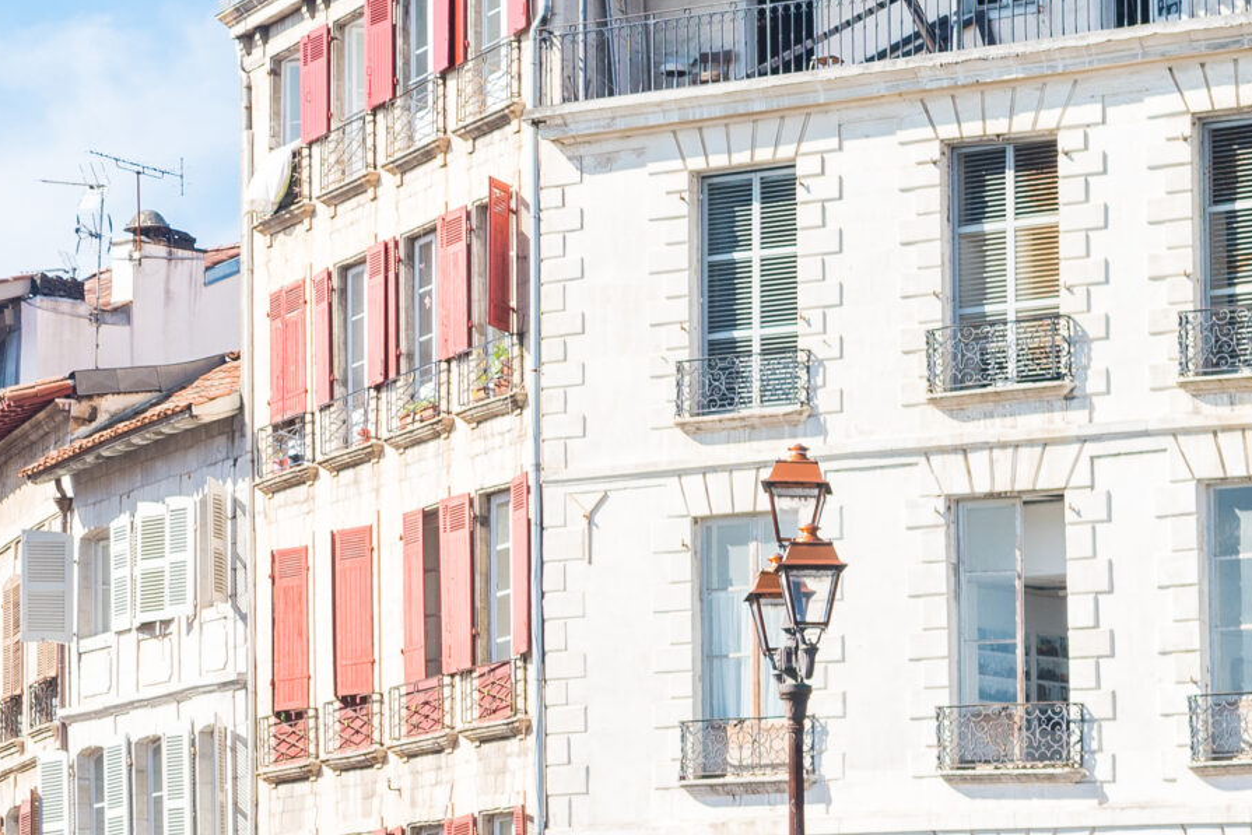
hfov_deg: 12.2
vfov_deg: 8.4
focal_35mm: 163
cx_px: -462
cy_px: 574
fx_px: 5669
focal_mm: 38
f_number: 7.1
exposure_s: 1/250
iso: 100
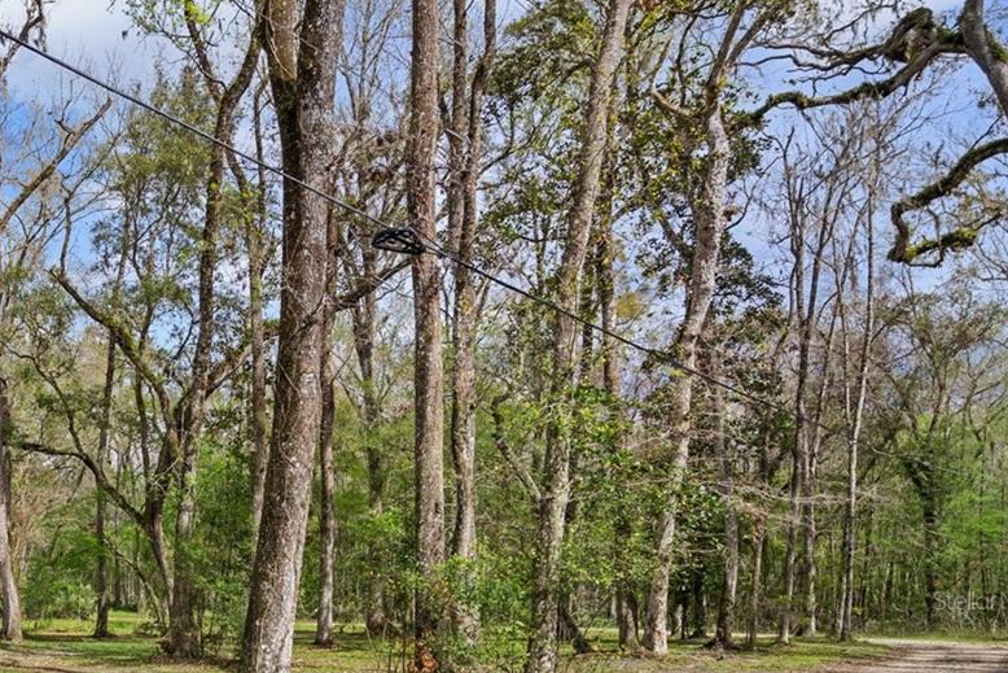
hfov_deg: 44.5
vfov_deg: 34.1
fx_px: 1036
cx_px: 12
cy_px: 600
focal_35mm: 37
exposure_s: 1/125
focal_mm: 18
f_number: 8
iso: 320
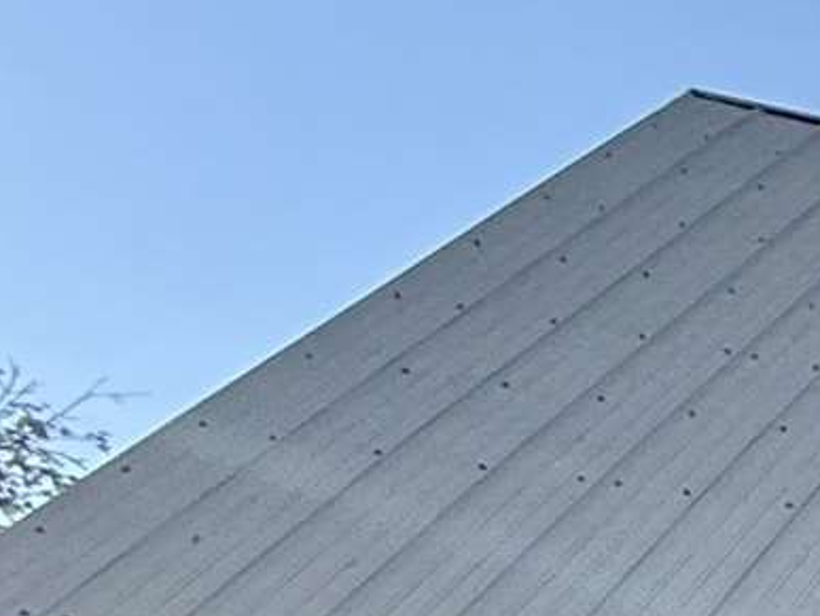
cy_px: 1181
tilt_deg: +14.9
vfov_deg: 12.1
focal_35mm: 111
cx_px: 2538
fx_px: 2632
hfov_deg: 10.8
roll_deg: +1.9
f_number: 2.2
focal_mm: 2.22
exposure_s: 1/1339
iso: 50
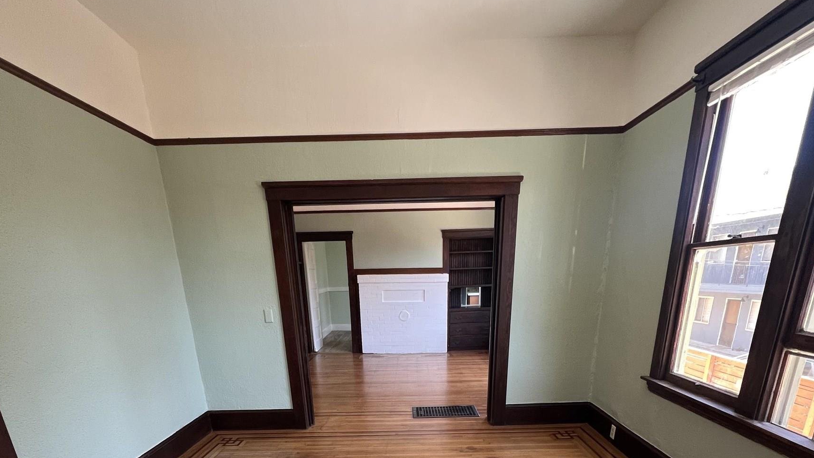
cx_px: 406
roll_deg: +3.3
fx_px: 410
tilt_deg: -20.5
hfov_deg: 89.6
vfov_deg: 50.0
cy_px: 433
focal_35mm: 19
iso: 160
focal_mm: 1.57
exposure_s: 1/99
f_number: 1.8
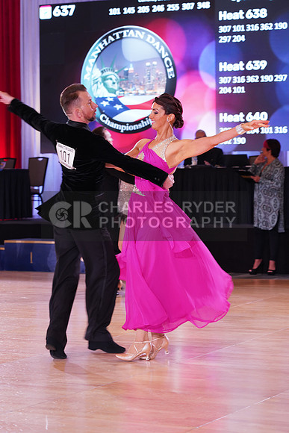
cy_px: 216
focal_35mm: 105
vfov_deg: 19.5
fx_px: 1264
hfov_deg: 13.0
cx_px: 144
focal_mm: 105
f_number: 5
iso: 1250
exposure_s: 1/125
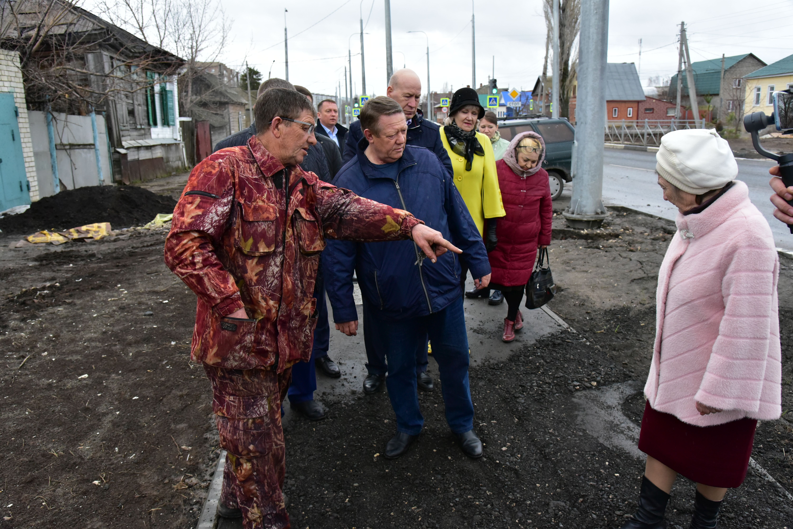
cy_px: 264
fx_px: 661
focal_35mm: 30
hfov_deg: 61.9
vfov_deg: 43.6
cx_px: 396
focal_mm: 30
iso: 3200
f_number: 8
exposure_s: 1/640
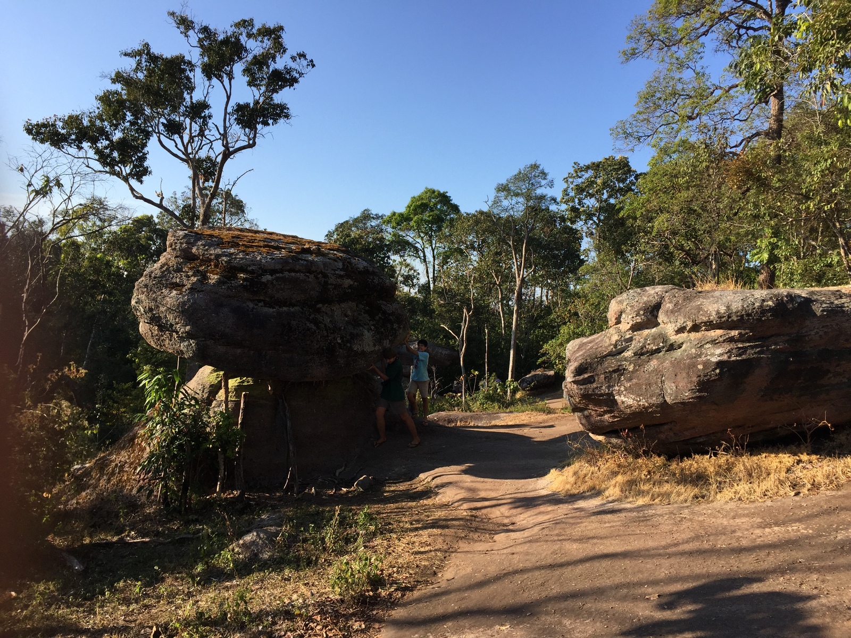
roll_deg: -4.8
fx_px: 713
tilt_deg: -1.3
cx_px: 426
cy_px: 319
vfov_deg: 48.2
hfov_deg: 61.7
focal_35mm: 29
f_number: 2.2
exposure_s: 1/1163
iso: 32
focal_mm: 4.15
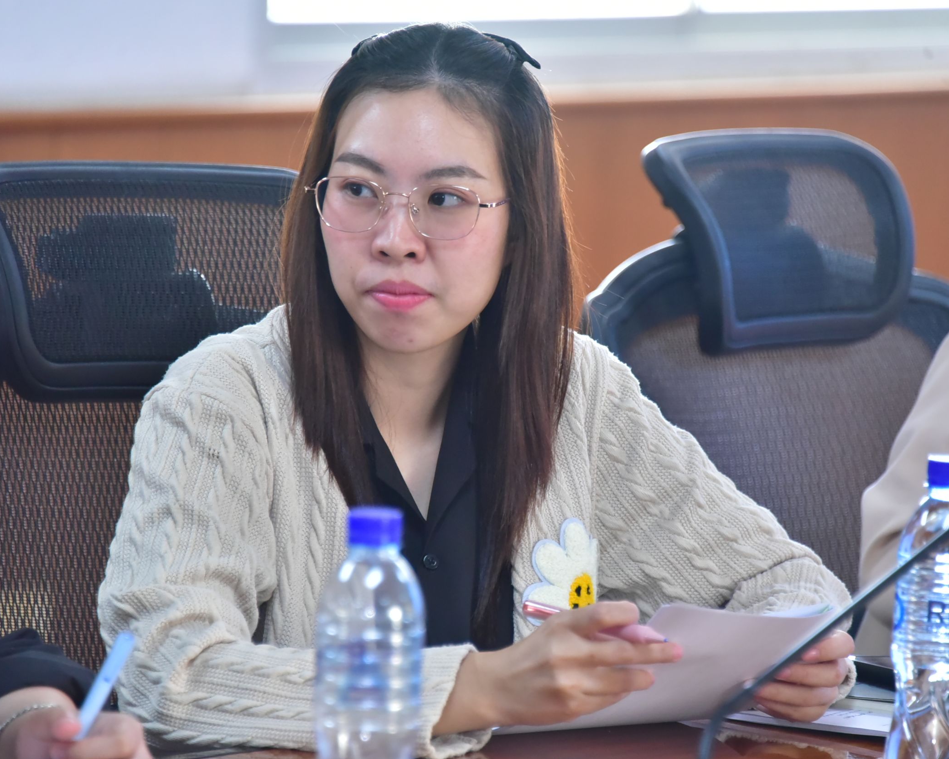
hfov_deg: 6.9
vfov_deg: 5.5
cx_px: 473
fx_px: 7921
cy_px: 379
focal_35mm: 282
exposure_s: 1/160
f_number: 5.6
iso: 4000
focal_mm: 250
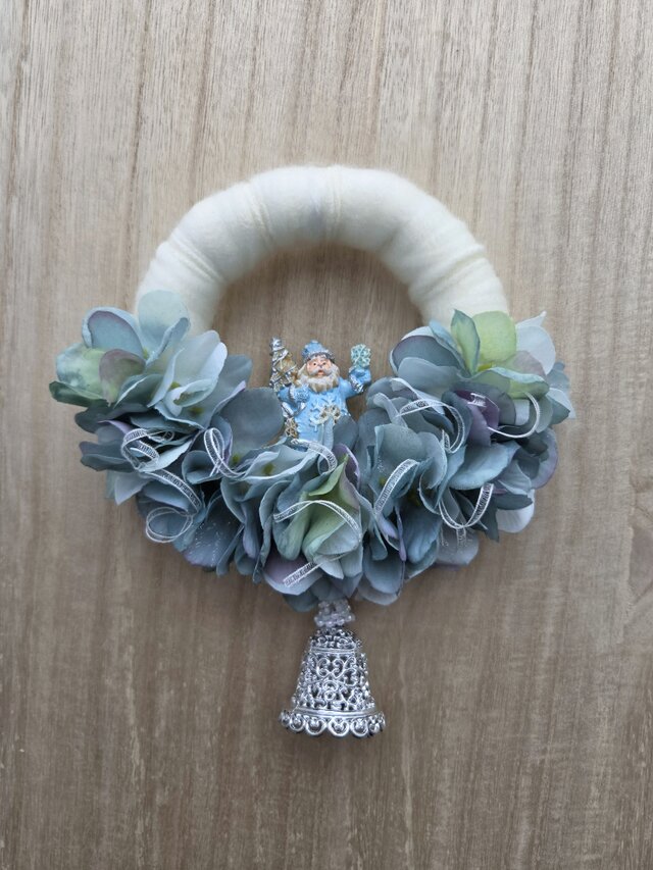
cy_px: 435
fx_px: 578
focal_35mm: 23
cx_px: 326
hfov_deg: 58.9
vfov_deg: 73.9
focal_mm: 5.4
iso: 200
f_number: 1.8
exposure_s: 1/100
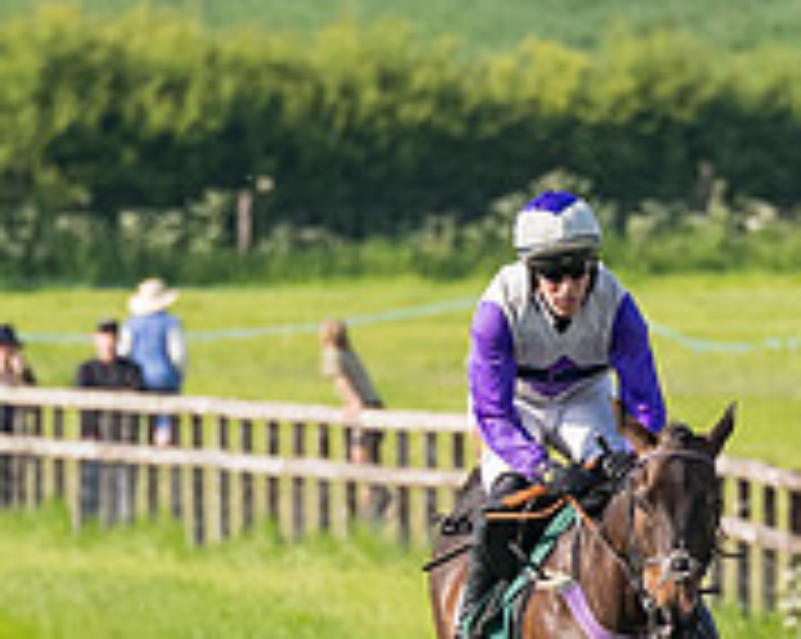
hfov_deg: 1.1
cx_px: 64
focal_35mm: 1698
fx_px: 40210
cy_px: 874
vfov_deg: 0.9
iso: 500
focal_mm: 200
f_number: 4
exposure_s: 1/3200
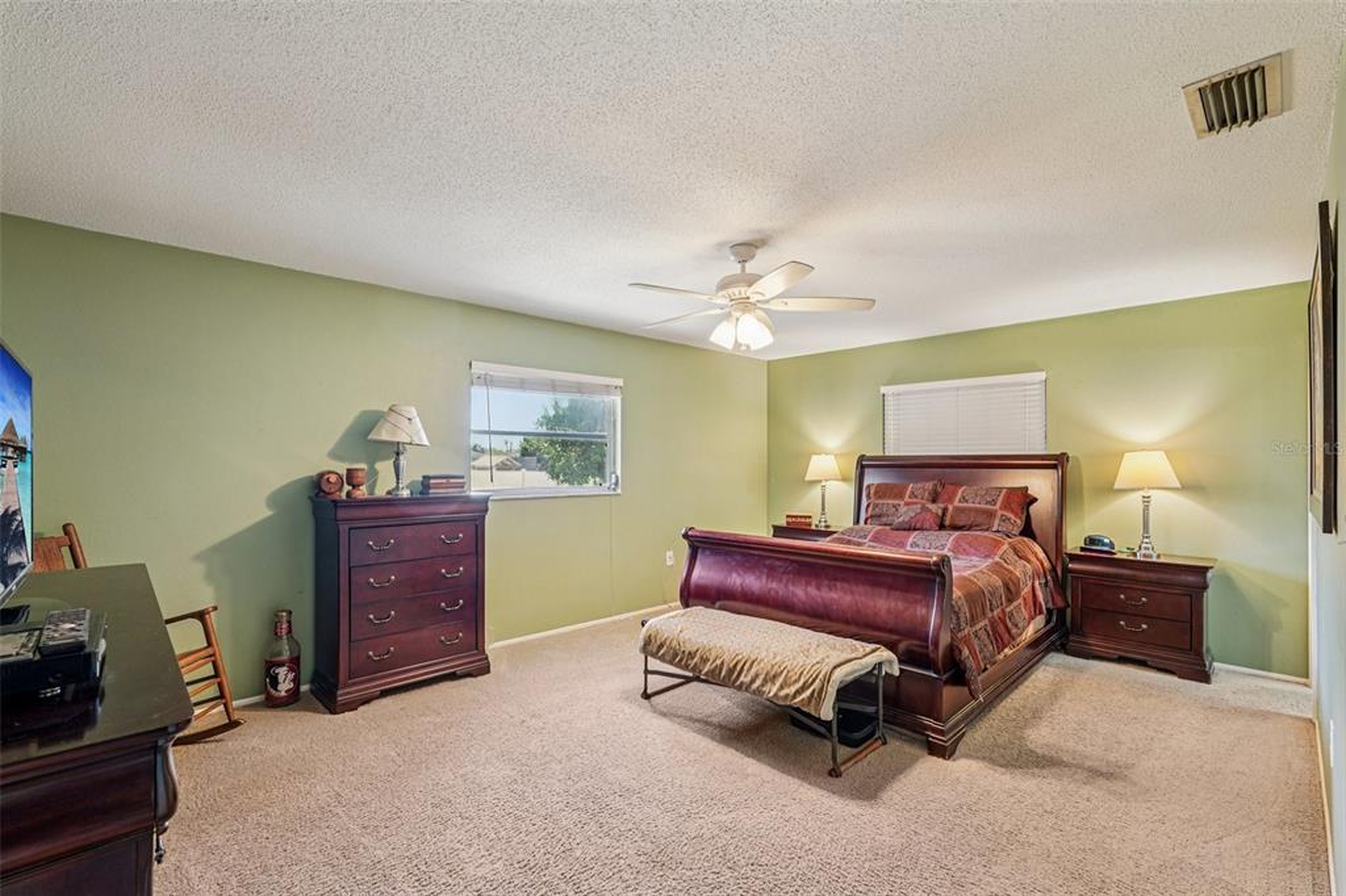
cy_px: 448
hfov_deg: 96.8
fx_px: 598
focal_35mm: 16
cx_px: 673
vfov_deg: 73.7
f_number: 8
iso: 400
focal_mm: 16
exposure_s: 1/4
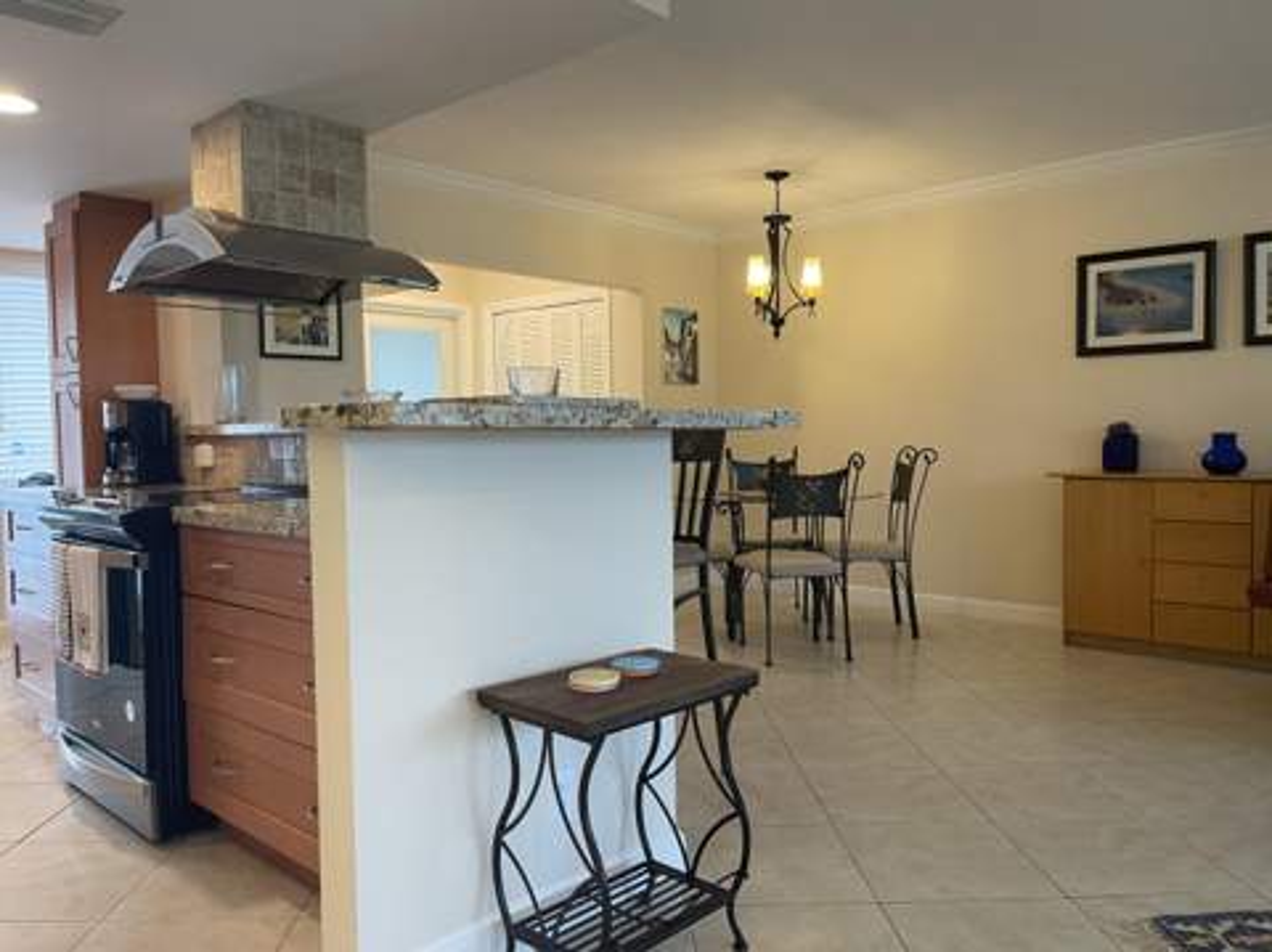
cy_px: 476
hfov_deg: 69.4
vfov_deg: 54.8
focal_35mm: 25
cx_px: 636
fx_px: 918
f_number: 1.6
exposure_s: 1/60
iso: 125
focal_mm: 5.1
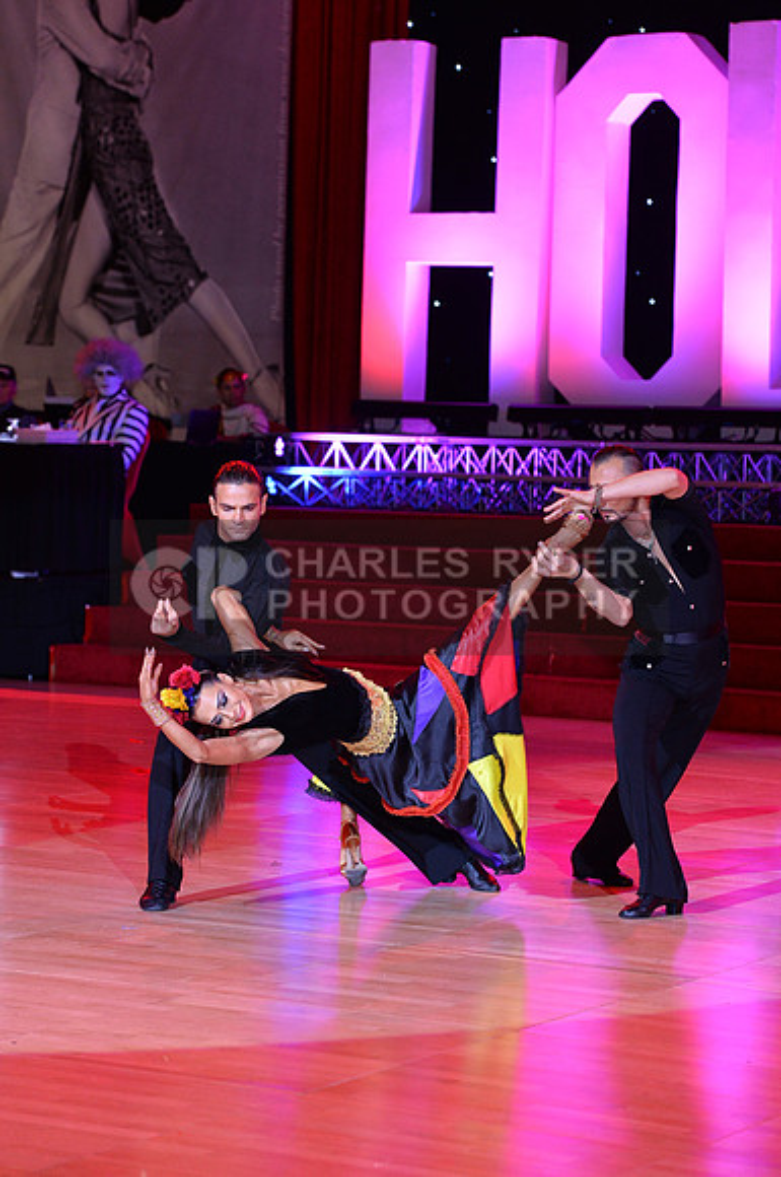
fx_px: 3590
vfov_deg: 18.6
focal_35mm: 110
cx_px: 390
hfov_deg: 12.4
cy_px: 588
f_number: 4.5
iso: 2000
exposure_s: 1/250
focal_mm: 110
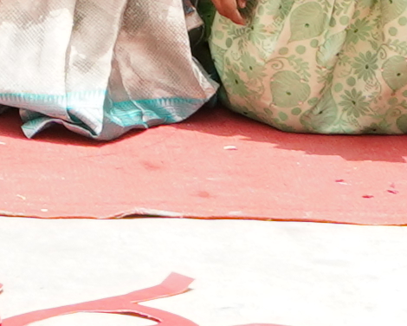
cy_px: -686
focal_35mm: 385
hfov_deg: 4.9
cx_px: -391
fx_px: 4638
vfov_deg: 3.9
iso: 320
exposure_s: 1/125
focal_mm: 33
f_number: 9
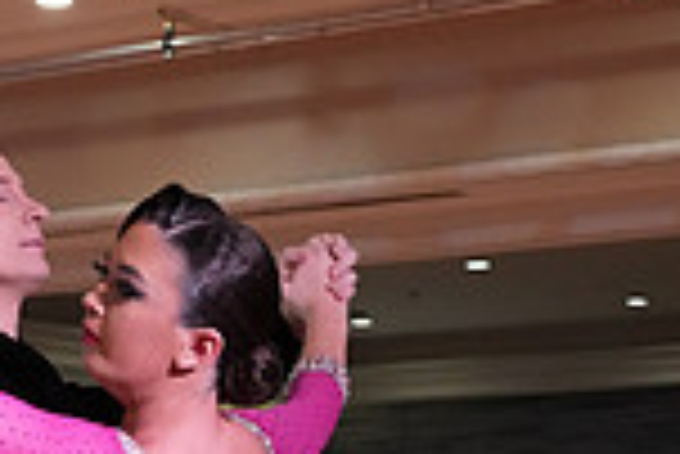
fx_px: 2760
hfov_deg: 14.0
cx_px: 117
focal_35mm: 146
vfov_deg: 9.1
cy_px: 735
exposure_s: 1/320
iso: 5000
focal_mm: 38
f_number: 5.6
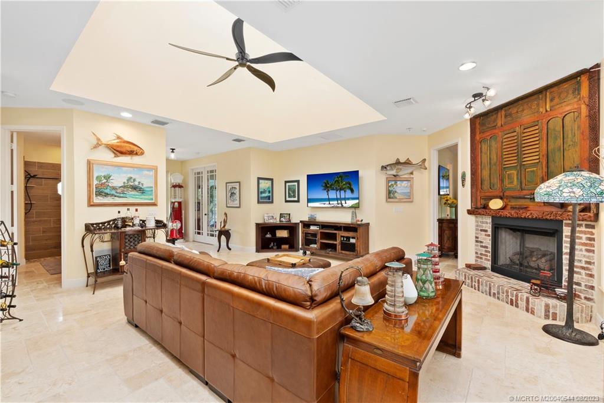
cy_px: 202
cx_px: 302
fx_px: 252
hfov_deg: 100.4
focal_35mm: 15
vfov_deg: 77.3
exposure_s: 1/2
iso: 320
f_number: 8
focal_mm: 10
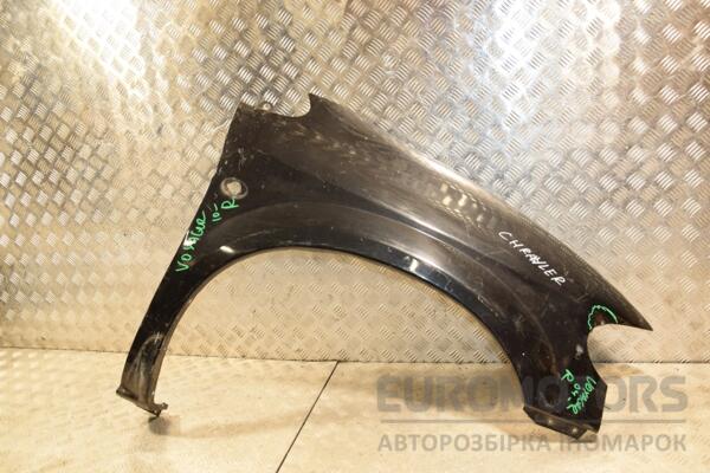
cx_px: 355
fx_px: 532
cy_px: 236
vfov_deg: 47.9
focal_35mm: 27
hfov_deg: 67.4
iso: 800
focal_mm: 18
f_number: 5
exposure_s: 1/160
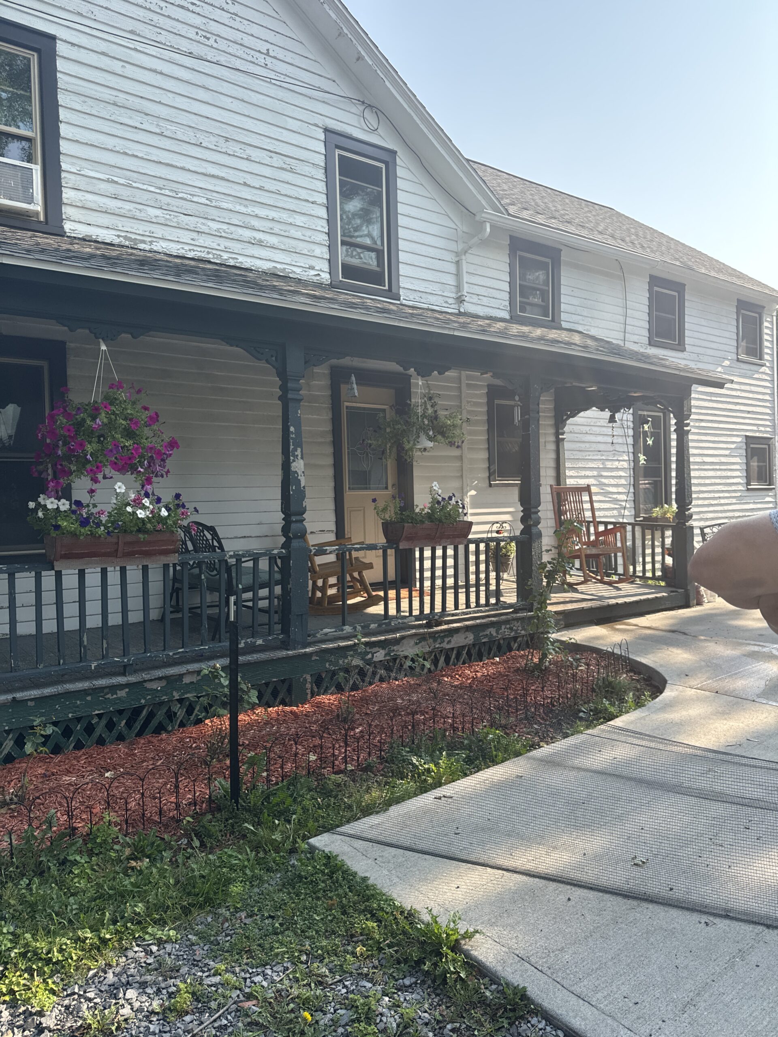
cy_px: 518
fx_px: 719
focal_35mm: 24
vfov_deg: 71.6
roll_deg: +1.6
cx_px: 389
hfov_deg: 56.8
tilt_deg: -1.1
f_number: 1.78
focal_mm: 6.76
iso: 80
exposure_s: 1/1042
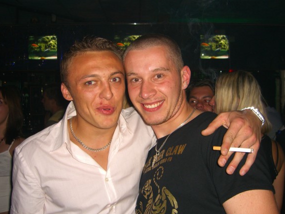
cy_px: 104
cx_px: 140
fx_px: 329
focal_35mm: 40
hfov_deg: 46.8
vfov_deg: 36.0
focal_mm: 7.9
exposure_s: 1/60
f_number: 2.8
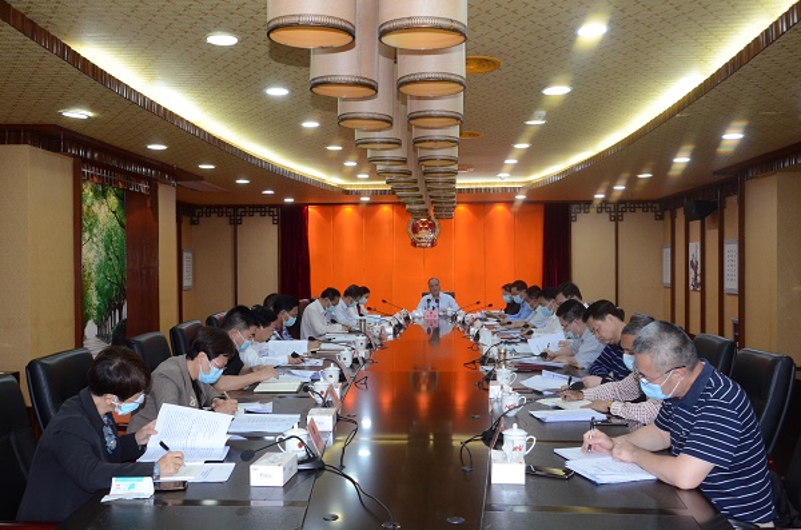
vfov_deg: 39.8
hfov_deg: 57.3
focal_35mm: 33
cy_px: 265
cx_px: 400
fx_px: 733
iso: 1600
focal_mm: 22
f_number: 5
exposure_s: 1/125
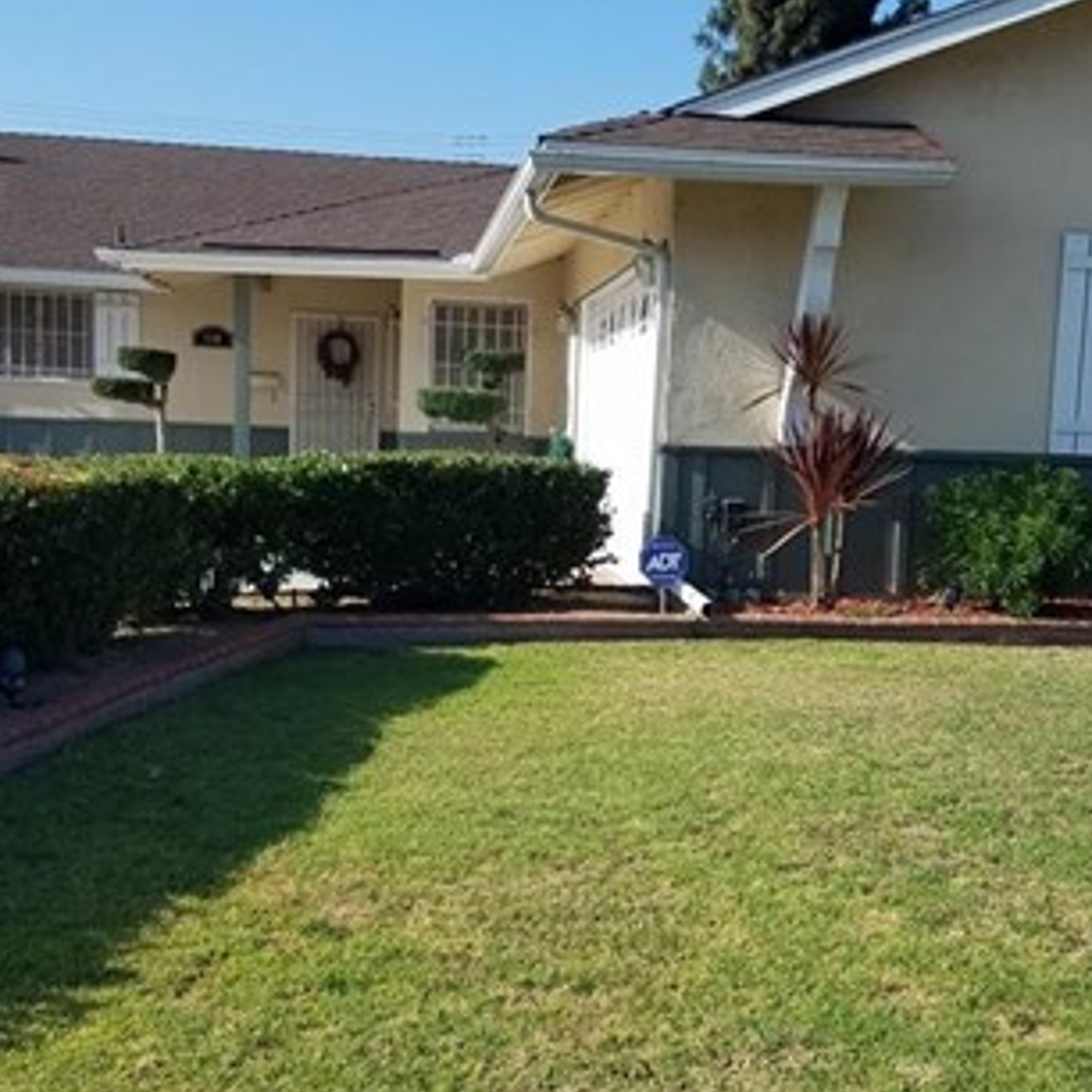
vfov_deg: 35.3
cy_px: 582
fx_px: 1713
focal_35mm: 48
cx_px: 603
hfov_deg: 35.3
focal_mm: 4.2
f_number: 1.7
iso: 50
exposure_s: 1/2160
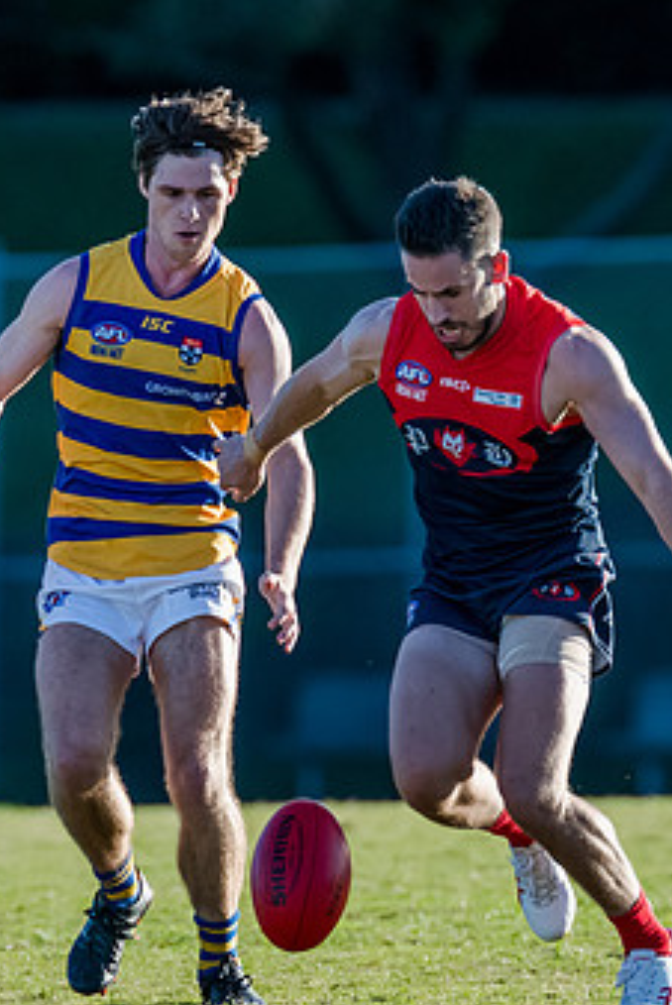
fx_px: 31070
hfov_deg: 1.2
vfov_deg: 1.9
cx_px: 238
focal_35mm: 1112
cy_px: 384
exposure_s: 1/2000
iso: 1000
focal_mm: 420
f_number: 5.6
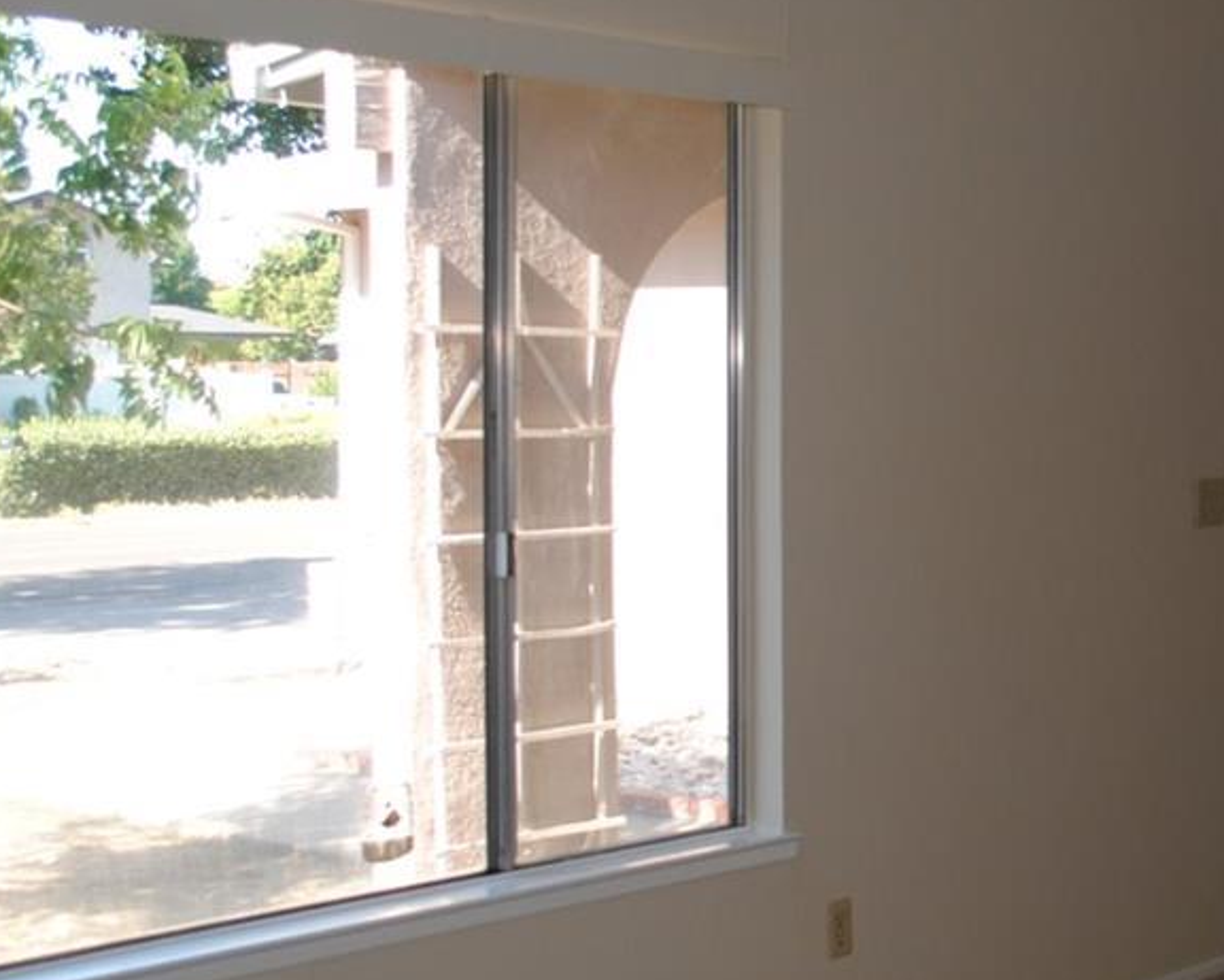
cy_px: 473
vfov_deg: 23.2
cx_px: 1194
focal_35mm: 66
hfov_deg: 27.3
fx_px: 2391
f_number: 3.5
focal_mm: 18
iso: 110
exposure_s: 1/125
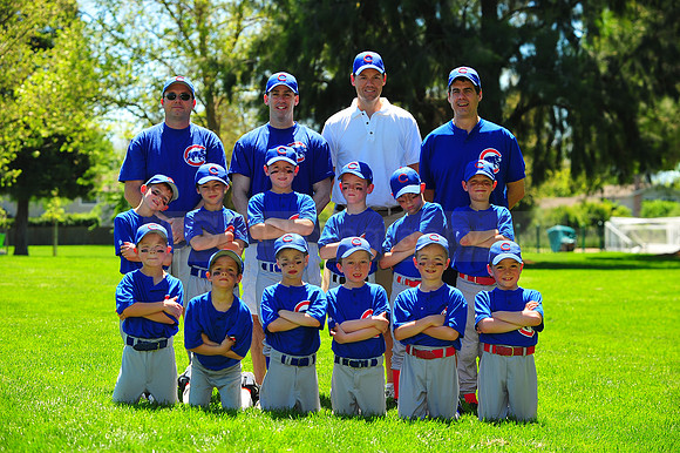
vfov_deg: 13.0
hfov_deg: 19.5
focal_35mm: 105
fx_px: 1982
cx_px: 340
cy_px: 226
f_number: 5
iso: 200
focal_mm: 105
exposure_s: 1/500
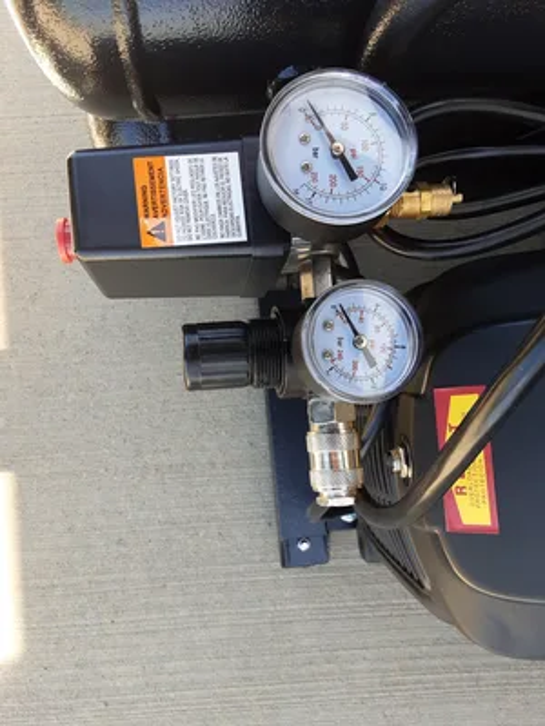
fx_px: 588
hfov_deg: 49.7
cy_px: 363
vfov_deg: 63.4
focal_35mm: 28
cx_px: 272
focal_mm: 2.9
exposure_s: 1/184
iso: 40
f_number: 1.9
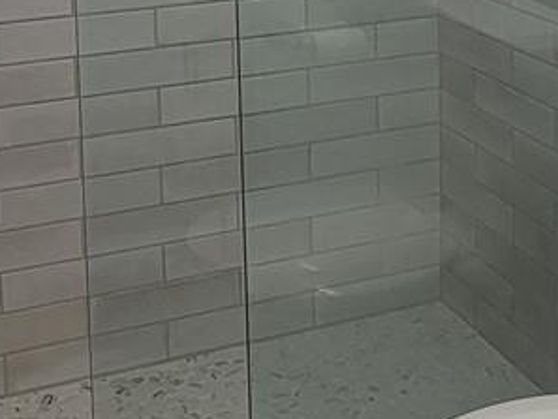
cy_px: -130
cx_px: 425
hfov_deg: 27.4
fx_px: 1129
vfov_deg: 19.4
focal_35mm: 70
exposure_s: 1/60
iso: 64
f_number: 2.2
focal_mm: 2.2
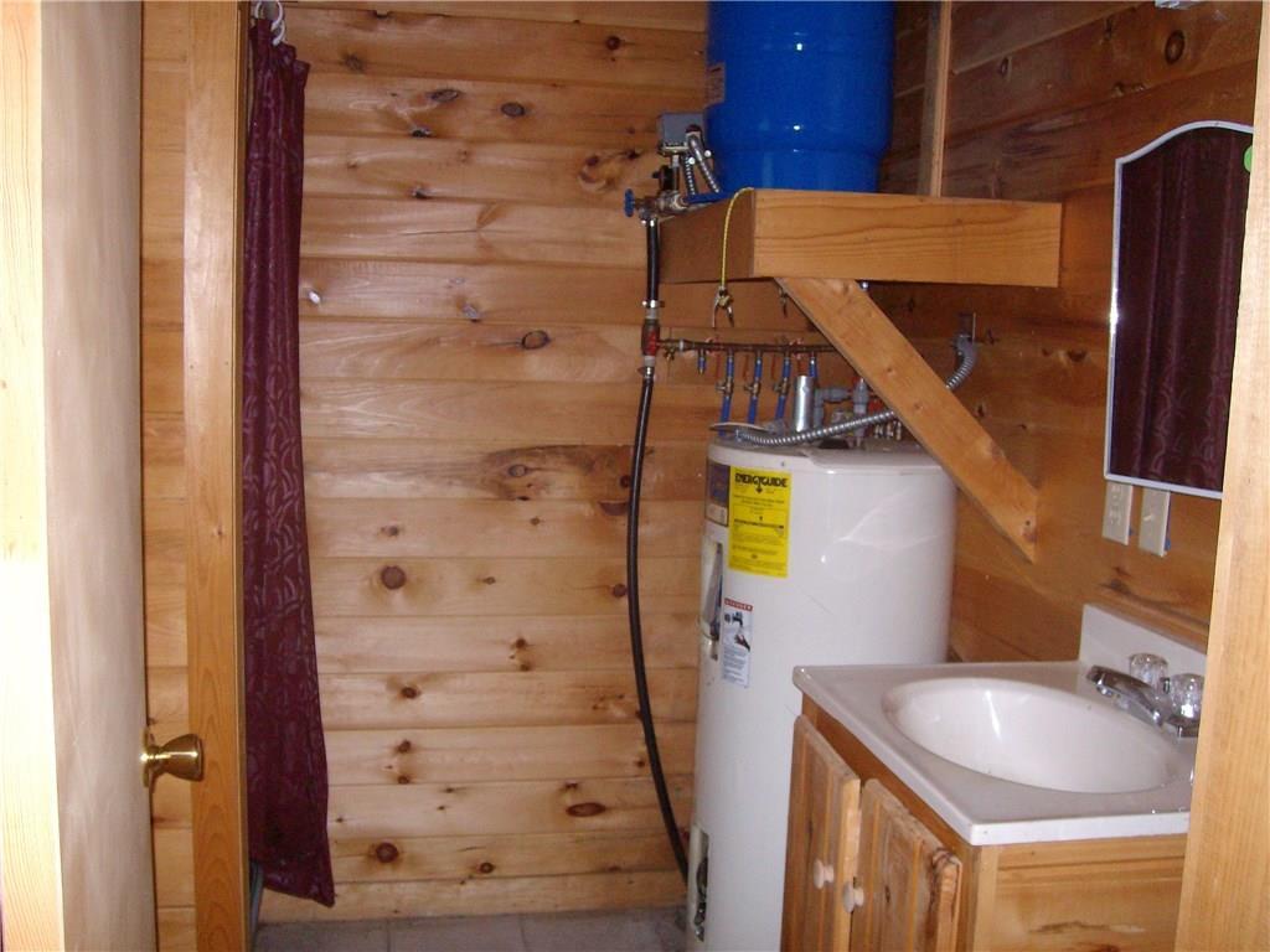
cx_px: 635
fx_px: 1284
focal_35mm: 35
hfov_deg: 52.6
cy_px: 476
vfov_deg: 40.7
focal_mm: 5.8
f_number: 2.8
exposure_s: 1/40
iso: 200
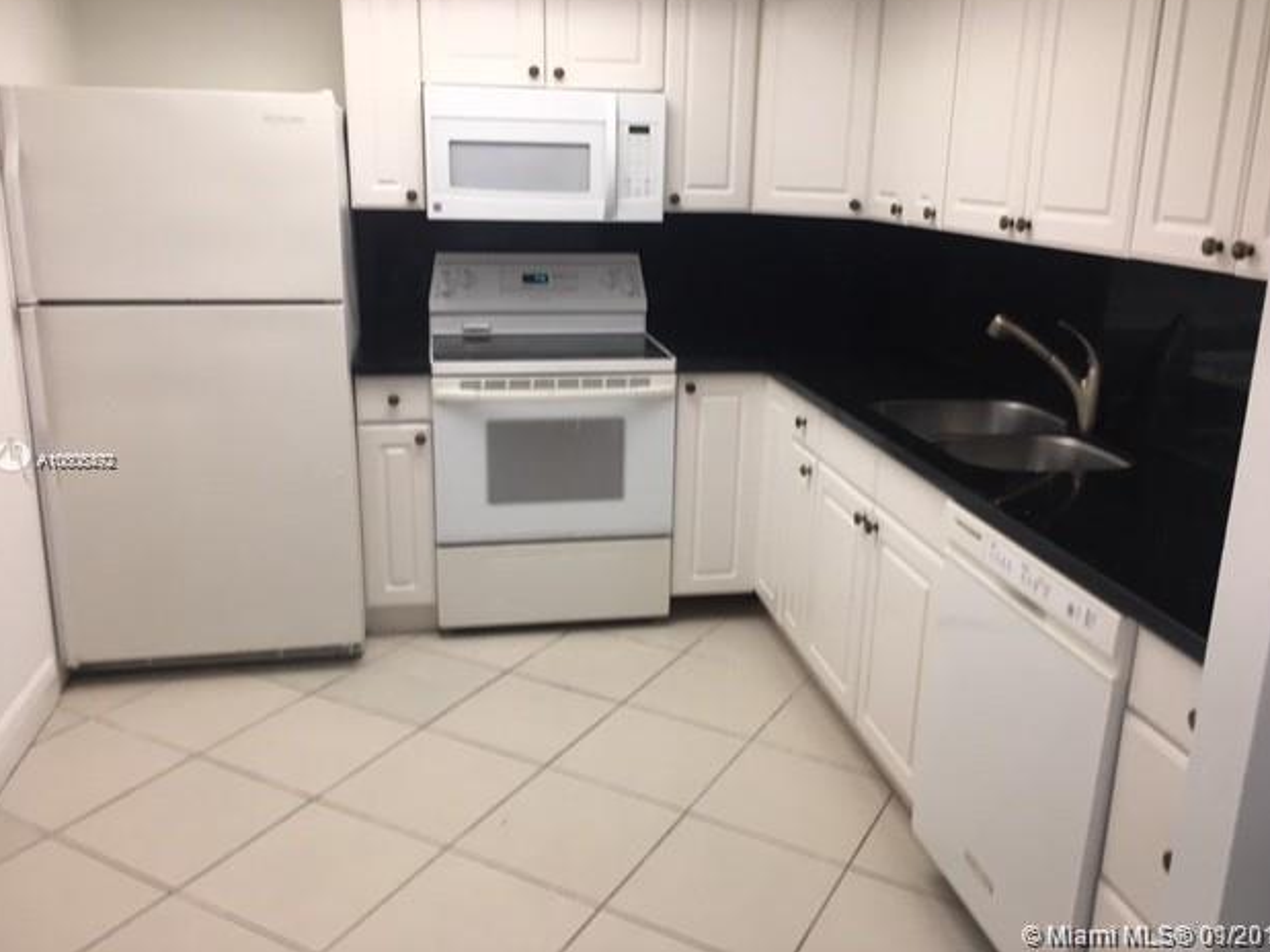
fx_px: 1100
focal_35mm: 30
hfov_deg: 60.0
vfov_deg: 46.8
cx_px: 644
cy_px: 462
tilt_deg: -14.9
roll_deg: -1.3
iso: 64
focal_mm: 4.15
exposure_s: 1/30
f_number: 2.2
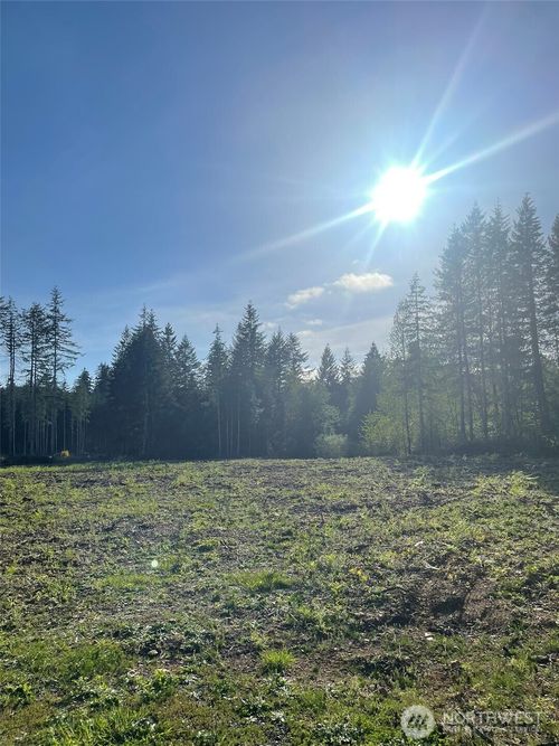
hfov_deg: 53.0
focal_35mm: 26
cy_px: 373
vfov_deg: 67.3
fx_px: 560
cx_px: 280
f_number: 1.6
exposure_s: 1/7299
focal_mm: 4.2
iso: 32
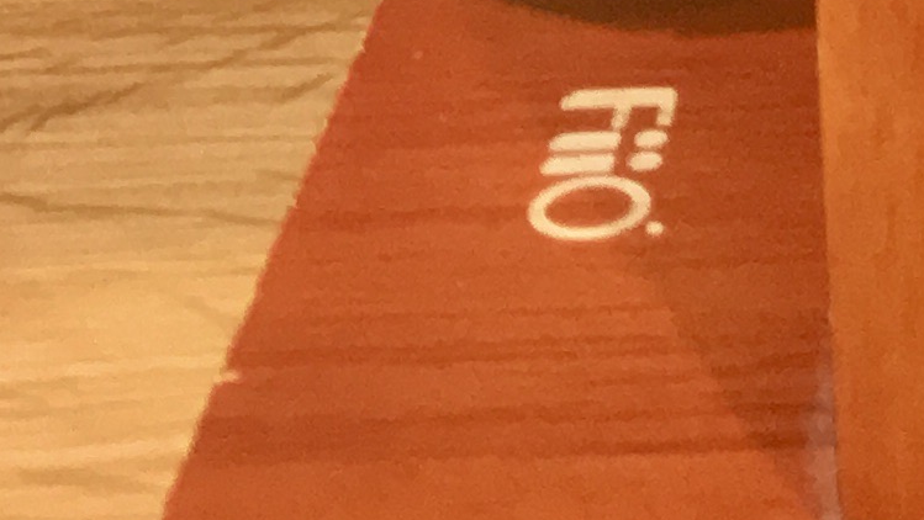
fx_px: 4167
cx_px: 1066
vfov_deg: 5.6
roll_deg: +3.2
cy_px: -1891
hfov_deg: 12.4
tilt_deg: -0.4
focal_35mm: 170
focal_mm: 4.15
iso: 100
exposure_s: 1/30
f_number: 2.2
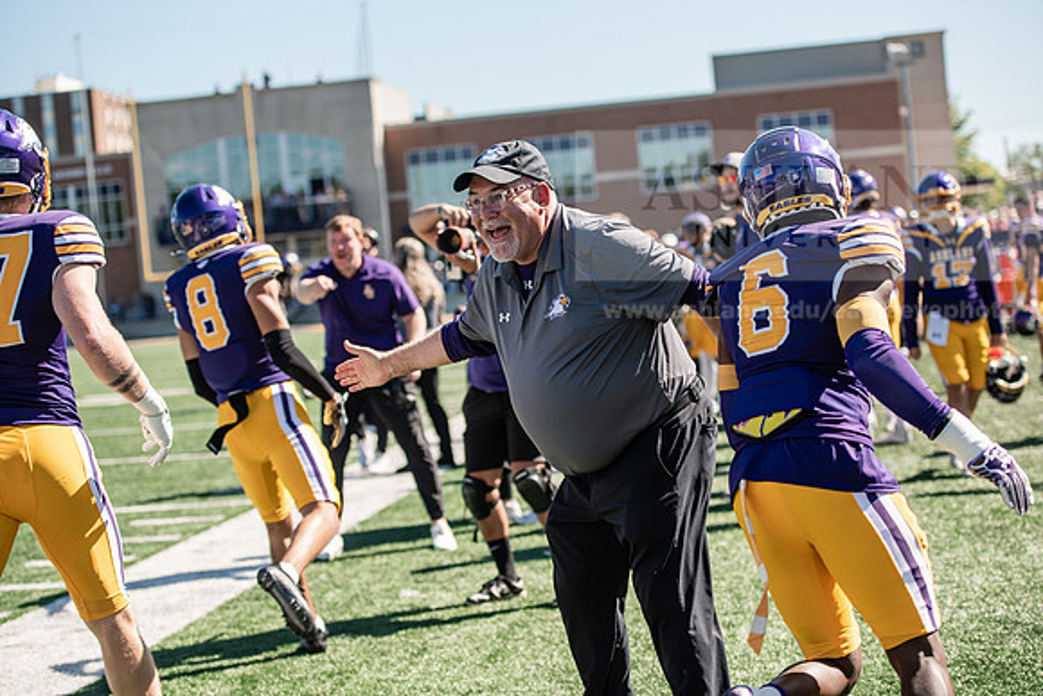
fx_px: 2028
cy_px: 348
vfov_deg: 19.5
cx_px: 522
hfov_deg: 28.8
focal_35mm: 70
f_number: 3.2
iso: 125
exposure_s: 1/1600
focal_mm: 70
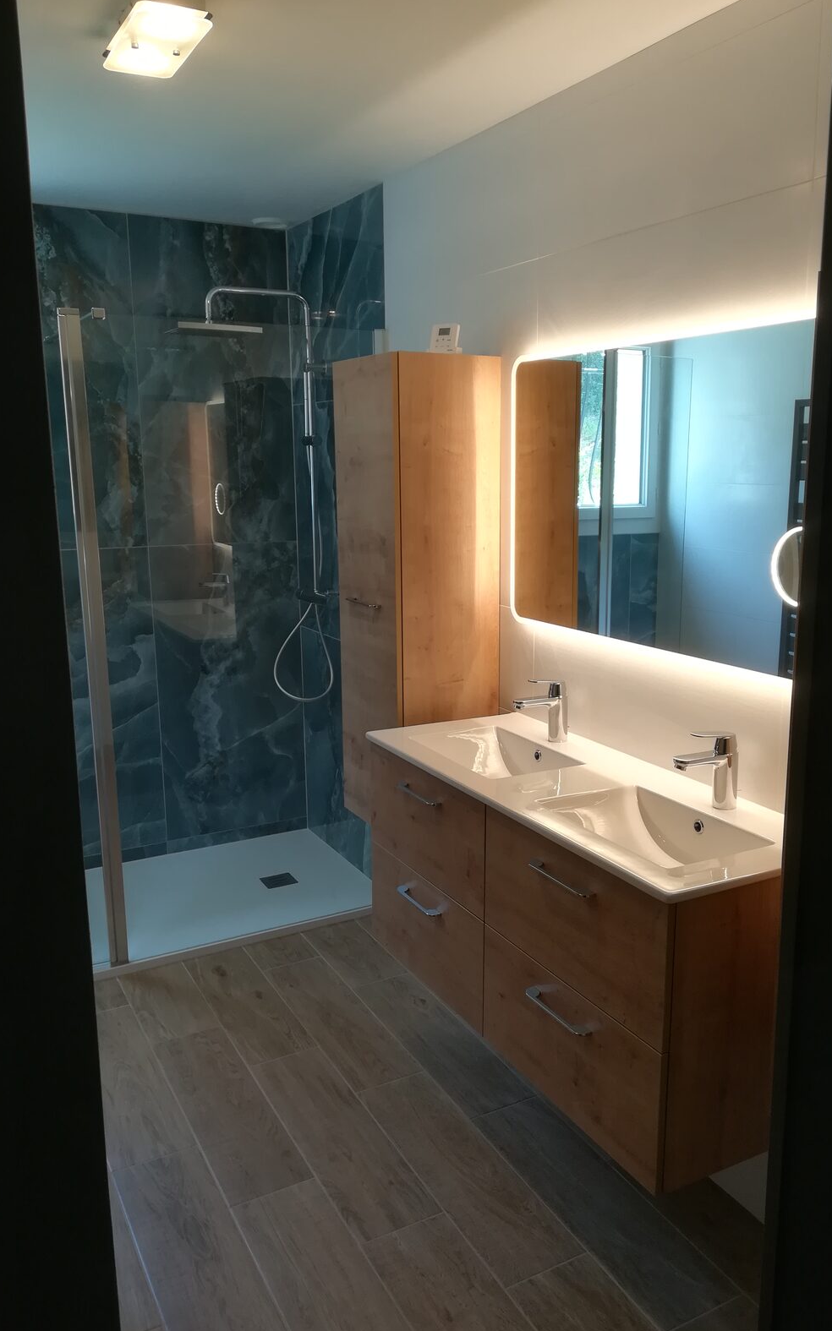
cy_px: 672
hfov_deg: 44.4
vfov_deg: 66.5
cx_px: 483
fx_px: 1016
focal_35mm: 28
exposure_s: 1/33.3
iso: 80
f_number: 2.2
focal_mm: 3.83
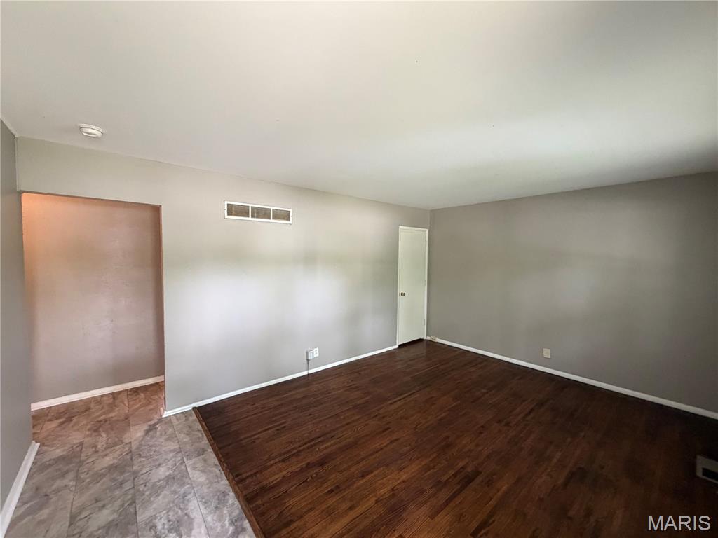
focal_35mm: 14
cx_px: 359
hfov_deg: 102.1
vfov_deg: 85.7
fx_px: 290
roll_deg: -0.6
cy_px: 269
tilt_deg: -2.3
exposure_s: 1/61
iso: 320
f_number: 2.2
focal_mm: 2.22
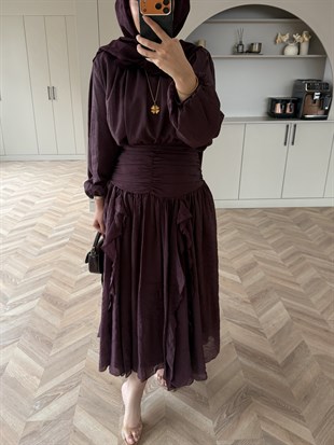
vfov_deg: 71.6
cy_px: 222
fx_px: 309
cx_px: 167
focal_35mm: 24
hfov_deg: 56.8
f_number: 1.78
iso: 200
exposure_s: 1/100
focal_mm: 6.76
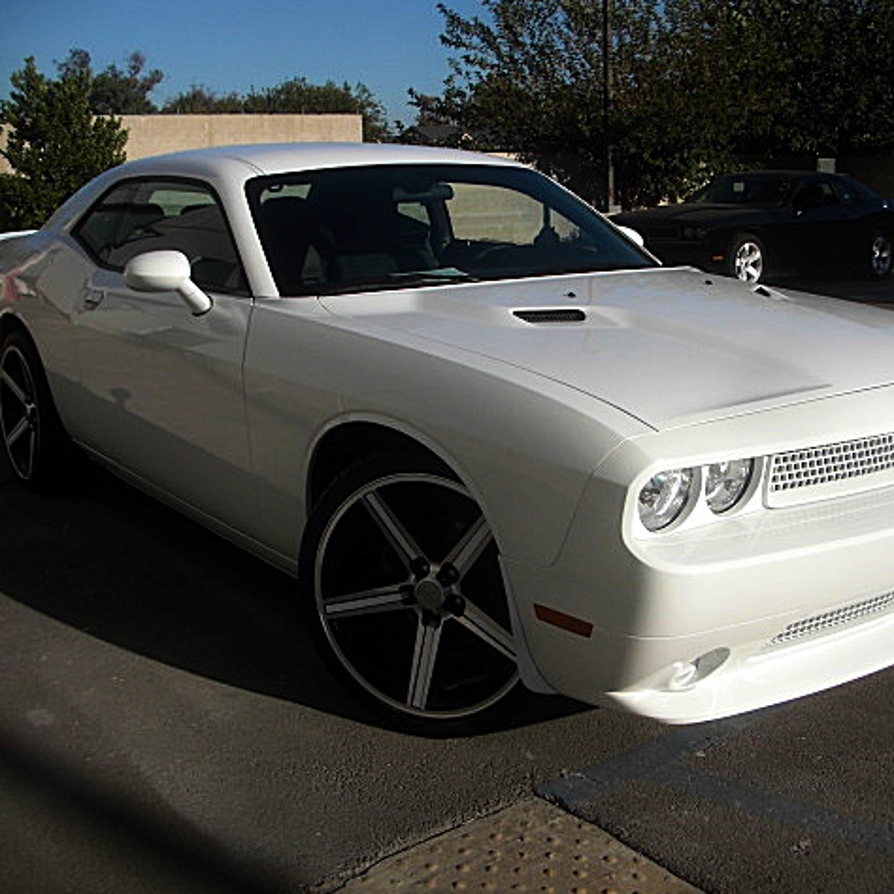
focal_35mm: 43
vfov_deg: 39.2
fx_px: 1256
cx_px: 519
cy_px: 447
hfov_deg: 39.1
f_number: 7.9
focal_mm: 6.3
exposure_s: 1/200
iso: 50
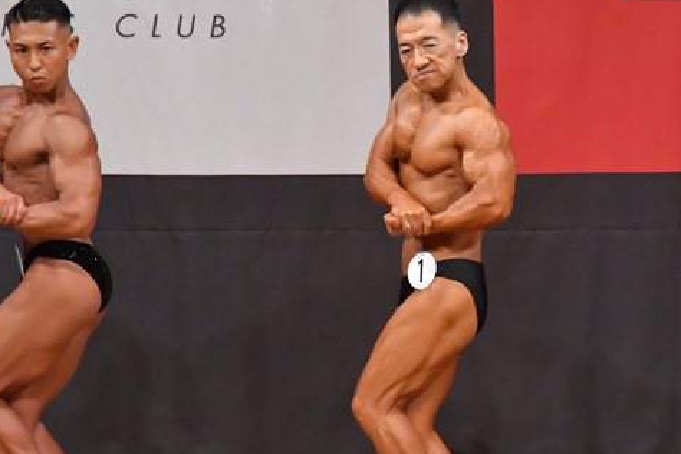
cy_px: 259
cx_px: 403
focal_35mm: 466
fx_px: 8814
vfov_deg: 3.0
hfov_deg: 4.4
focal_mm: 190
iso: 7200
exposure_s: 1/400
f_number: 5.6
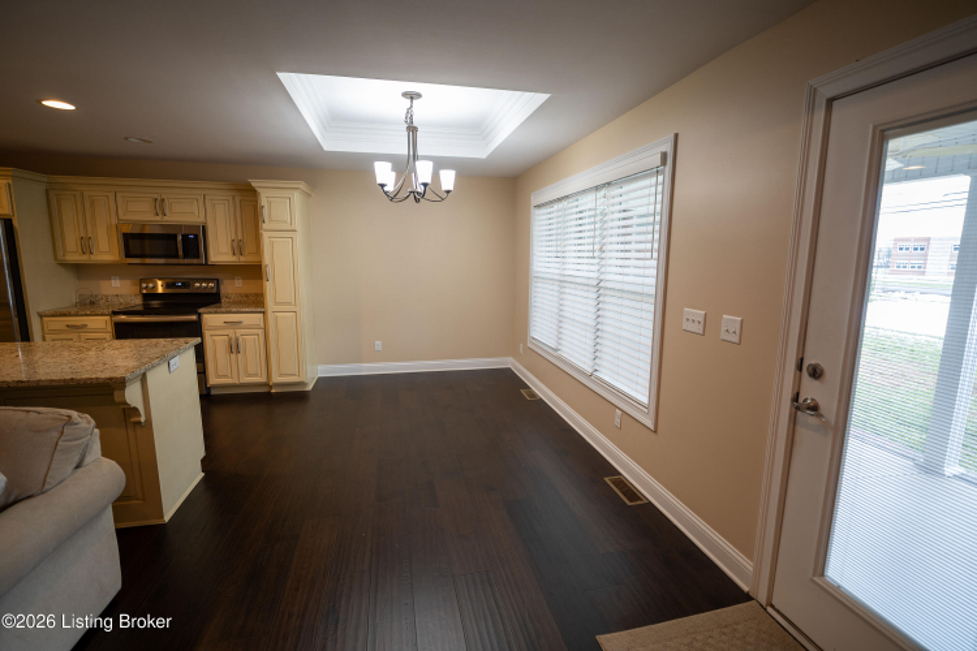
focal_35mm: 16
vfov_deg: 73.7
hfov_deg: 96.7
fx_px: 434
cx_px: 488
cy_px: 326
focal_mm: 16
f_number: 1.8
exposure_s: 1/30
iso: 100
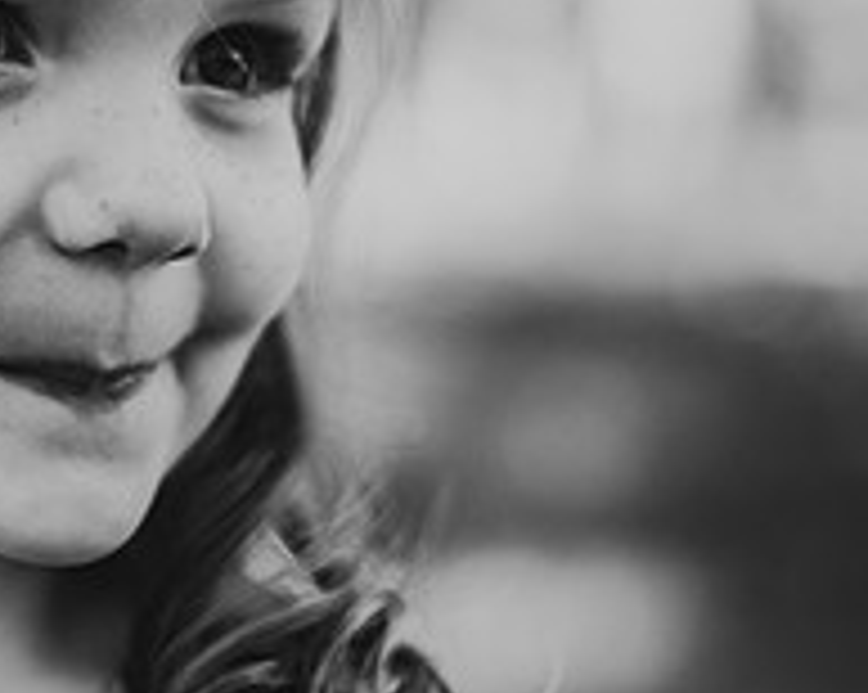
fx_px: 3619
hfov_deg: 13.5
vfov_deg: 10.9
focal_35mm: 141
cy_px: 97
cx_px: -22
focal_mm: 50
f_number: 2
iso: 200
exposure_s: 1/1250
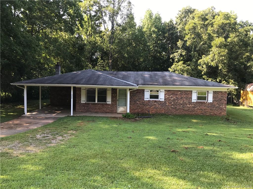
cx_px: 126
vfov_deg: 49.7
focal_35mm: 28
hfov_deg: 63.4
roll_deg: -1.5
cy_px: 94
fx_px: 205
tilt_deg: -2.5
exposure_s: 1/211
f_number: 1.8
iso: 20
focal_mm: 3.99
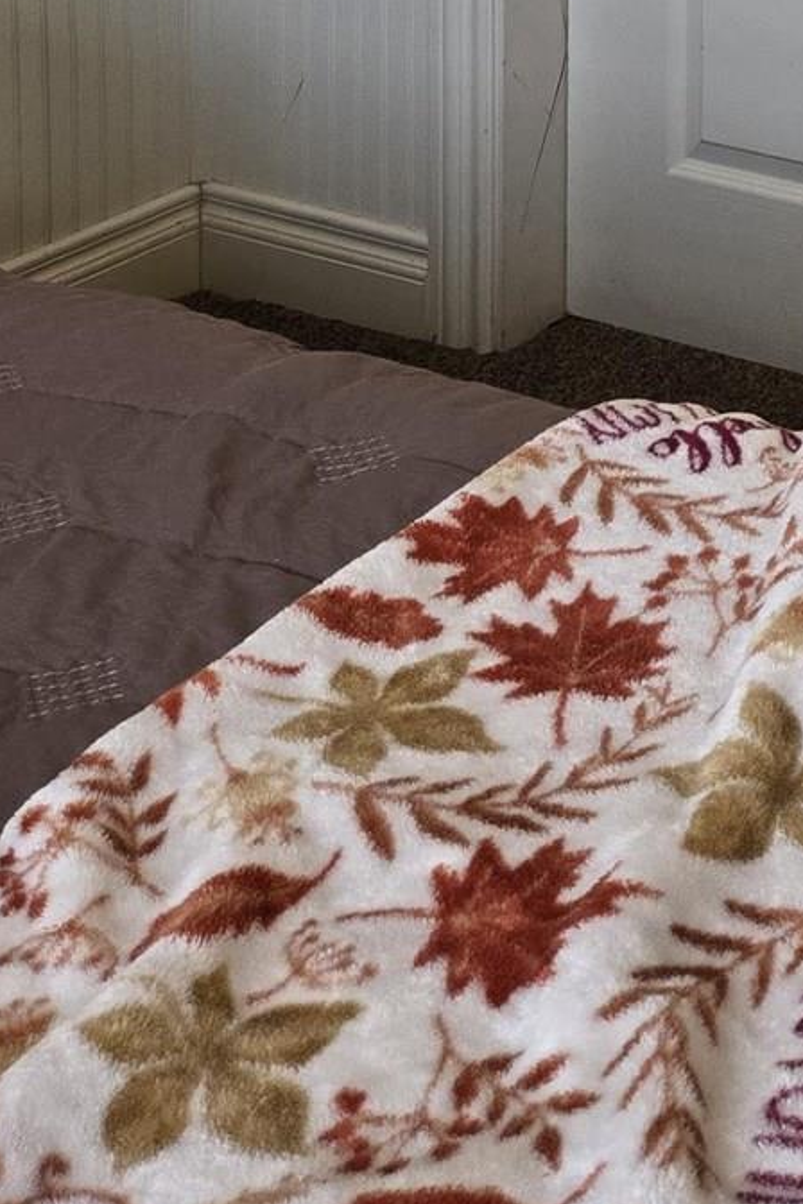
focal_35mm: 82
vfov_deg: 21.4
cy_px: -516
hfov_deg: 15.3
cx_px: 1246
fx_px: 2743
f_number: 1.8
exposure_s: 1/120
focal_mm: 5.4
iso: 160
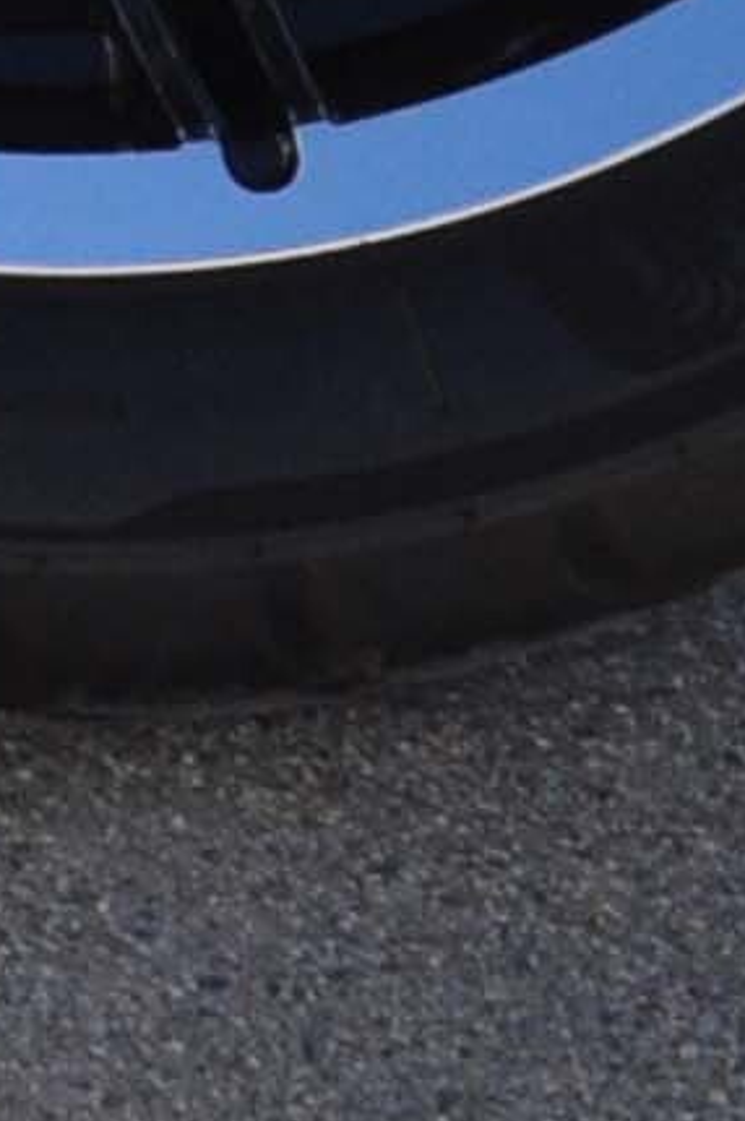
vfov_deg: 6.4
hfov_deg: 4.1
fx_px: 9296
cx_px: -2746
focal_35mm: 299
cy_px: -2153
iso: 400
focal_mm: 20
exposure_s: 1/400
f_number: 10
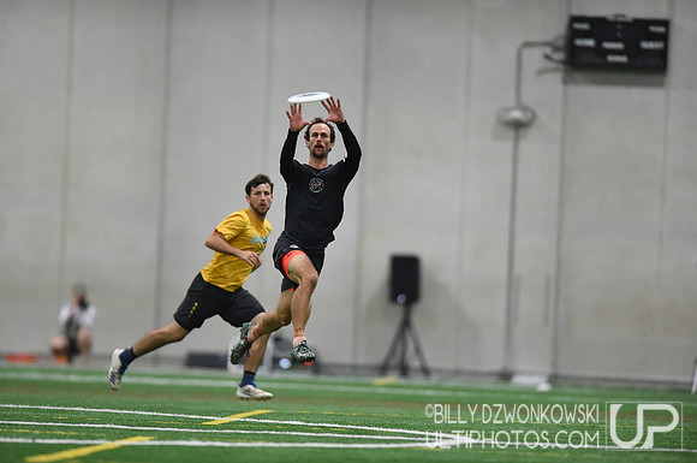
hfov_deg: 5.2
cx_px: 348
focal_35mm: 400
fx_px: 7734
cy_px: 232
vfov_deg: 3.4
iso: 10000
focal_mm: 400
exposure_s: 1/500
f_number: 2.8
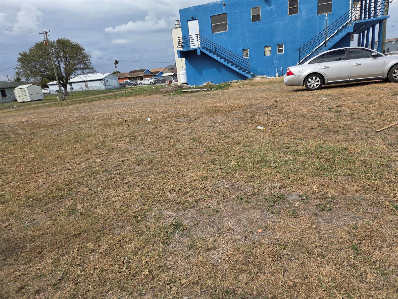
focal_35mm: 23
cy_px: 150
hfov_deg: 73.9
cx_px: 199
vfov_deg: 58.9
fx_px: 264
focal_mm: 5.4
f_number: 1.8
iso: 80
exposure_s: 1/3117
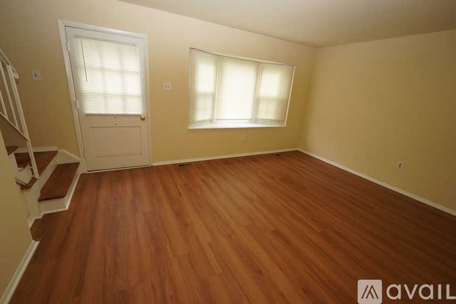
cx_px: 228
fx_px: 199
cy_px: 152
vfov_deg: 74.6
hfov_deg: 97.6
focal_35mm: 16
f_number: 4
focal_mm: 10.5
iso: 1250
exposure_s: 1/60
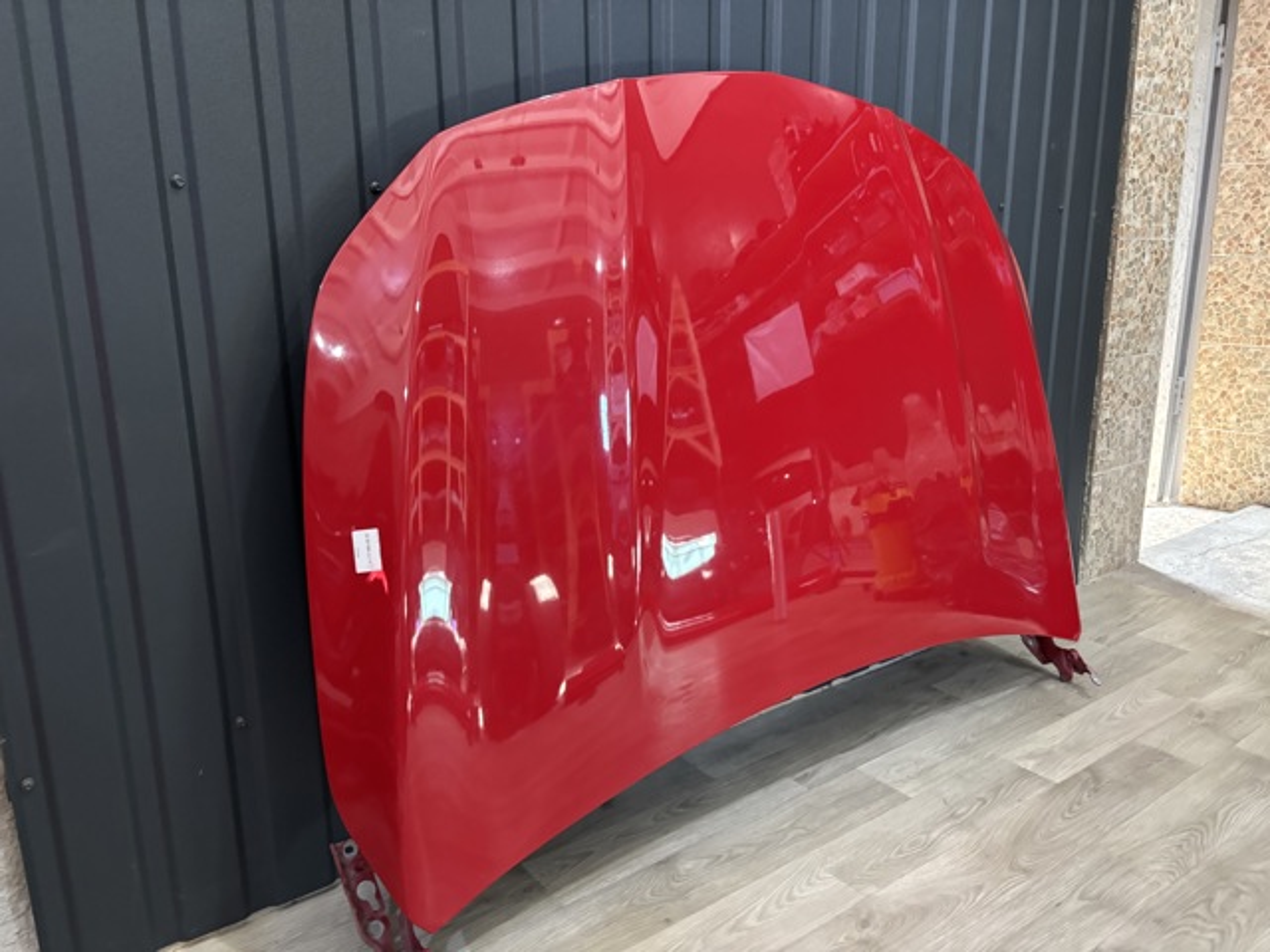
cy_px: 476
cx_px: 635
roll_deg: +1.1
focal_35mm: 26
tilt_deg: -14.4
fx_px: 954
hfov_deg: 67.3
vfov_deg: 53.1
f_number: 1.6
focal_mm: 5.96
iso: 500
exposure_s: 1/40
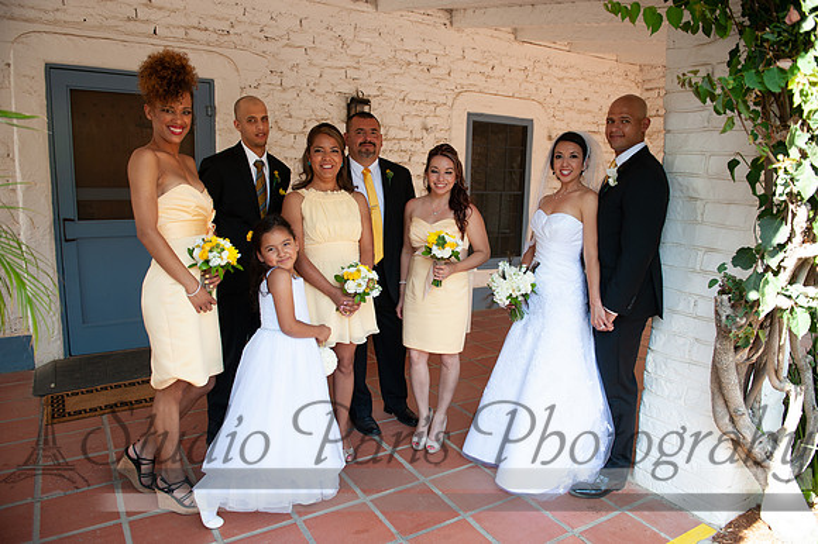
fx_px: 545
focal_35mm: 24
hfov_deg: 73.8
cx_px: 409
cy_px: 272
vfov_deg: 53.1
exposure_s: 1/160
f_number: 3.5
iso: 200
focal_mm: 24
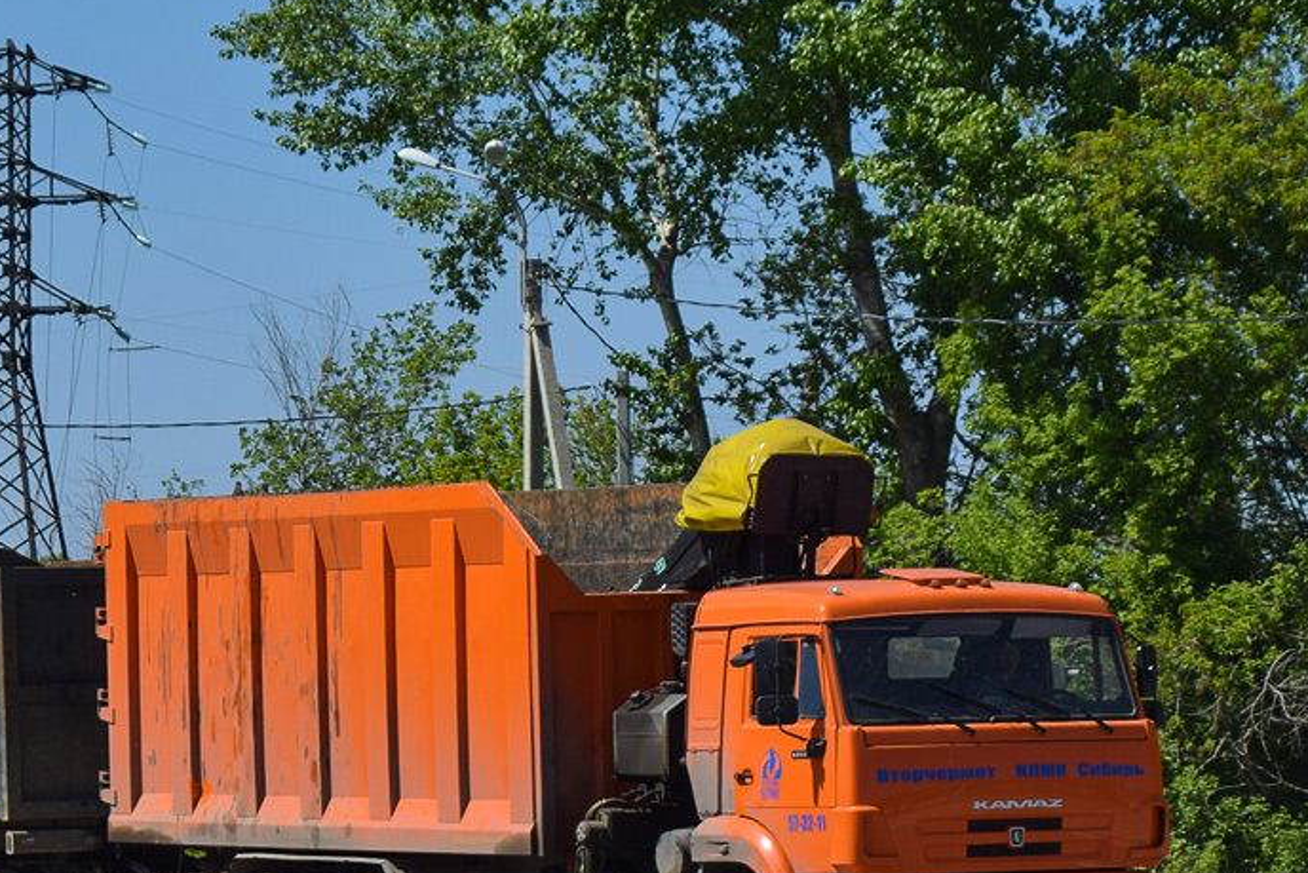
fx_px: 5228
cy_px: 521
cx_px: 445
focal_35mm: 144
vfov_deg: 9.5
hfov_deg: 14.2
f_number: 6.3
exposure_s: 1/800
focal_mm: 55
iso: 100
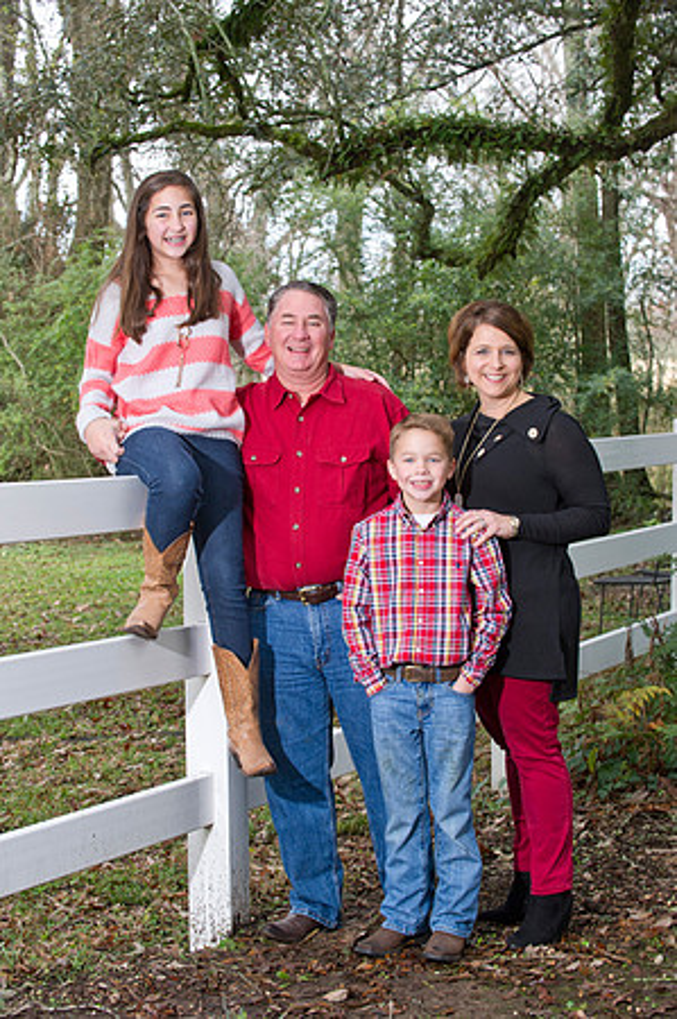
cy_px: 510
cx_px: 338
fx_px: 2262
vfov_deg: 25.4
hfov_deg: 17.0
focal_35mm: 80
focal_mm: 80
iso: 1250
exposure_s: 1/100
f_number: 6.3
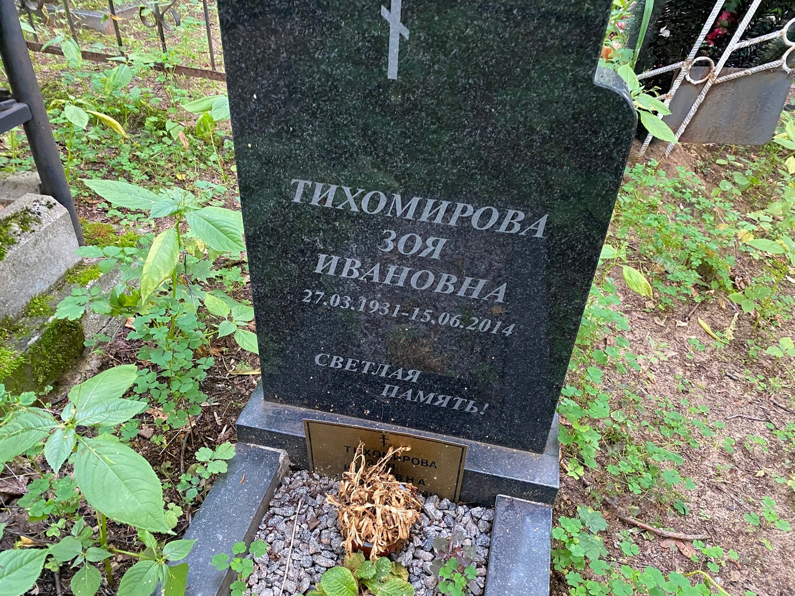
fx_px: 597
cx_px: 398
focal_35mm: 26
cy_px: 298
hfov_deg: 67.3
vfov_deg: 53.1
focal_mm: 4.25
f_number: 1.8
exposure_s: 1/60
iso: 400
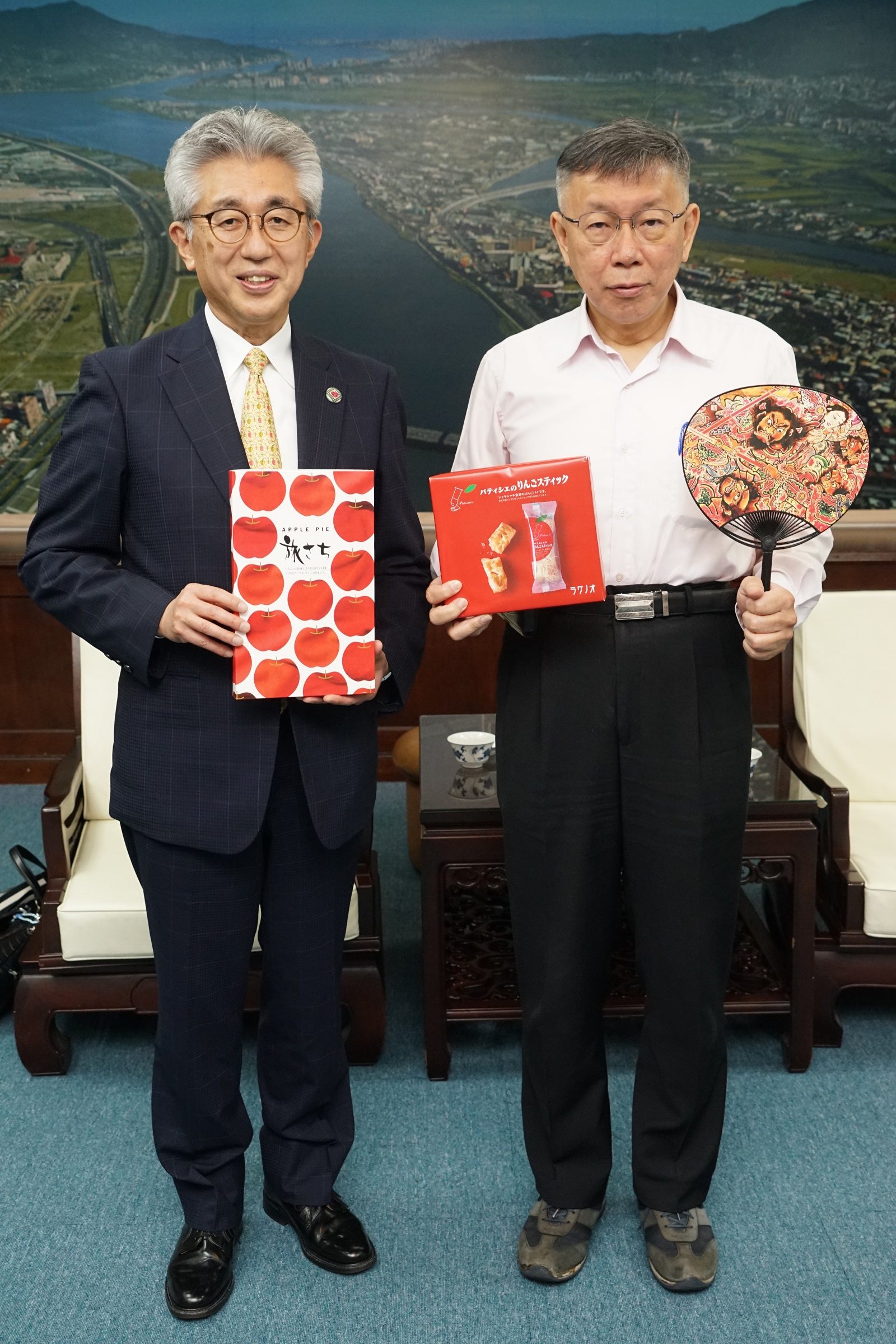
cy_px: 672
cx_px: 448
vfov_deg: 49.6
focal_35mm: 39
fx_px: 1456
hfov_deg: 34.2
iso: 2500
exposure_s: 1/100
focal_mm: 39
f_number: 6.3
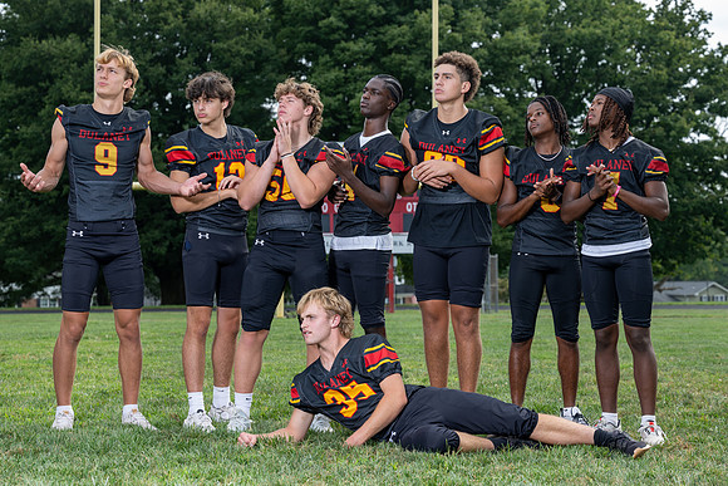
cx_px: 370
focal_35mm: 76
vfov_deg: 18.0
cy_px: 242
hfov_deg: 26.7
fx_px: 1531
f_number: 5.6
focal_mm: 70
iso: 100
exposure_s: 1/160
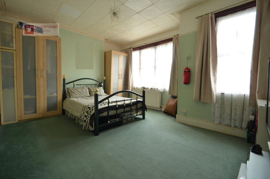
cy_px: 90
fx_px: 112
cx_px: 135
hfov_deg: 100.5
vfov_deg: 77.1
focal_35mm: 15
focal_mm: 10
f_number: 3.5
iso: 720
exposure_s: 1/30
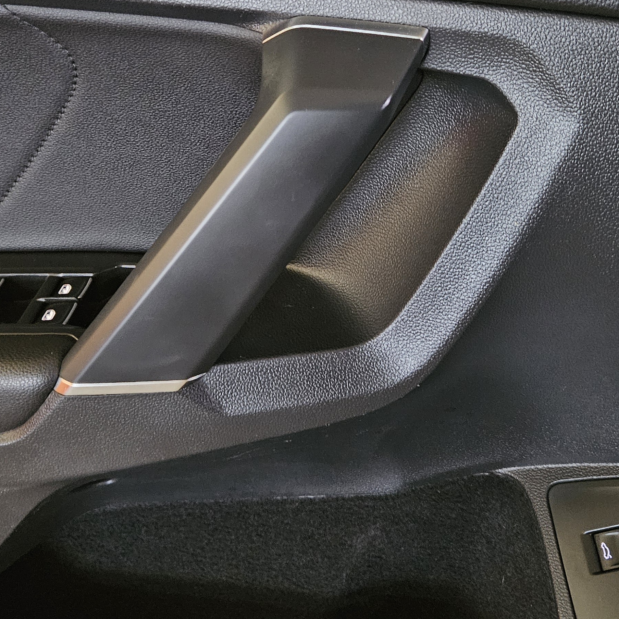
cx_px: 341
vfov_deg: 37.1
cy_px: 199
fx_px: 910
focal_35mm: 45
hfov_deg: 37.5
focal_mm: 5.4
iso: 1250
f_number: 1.8
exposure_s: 1/24
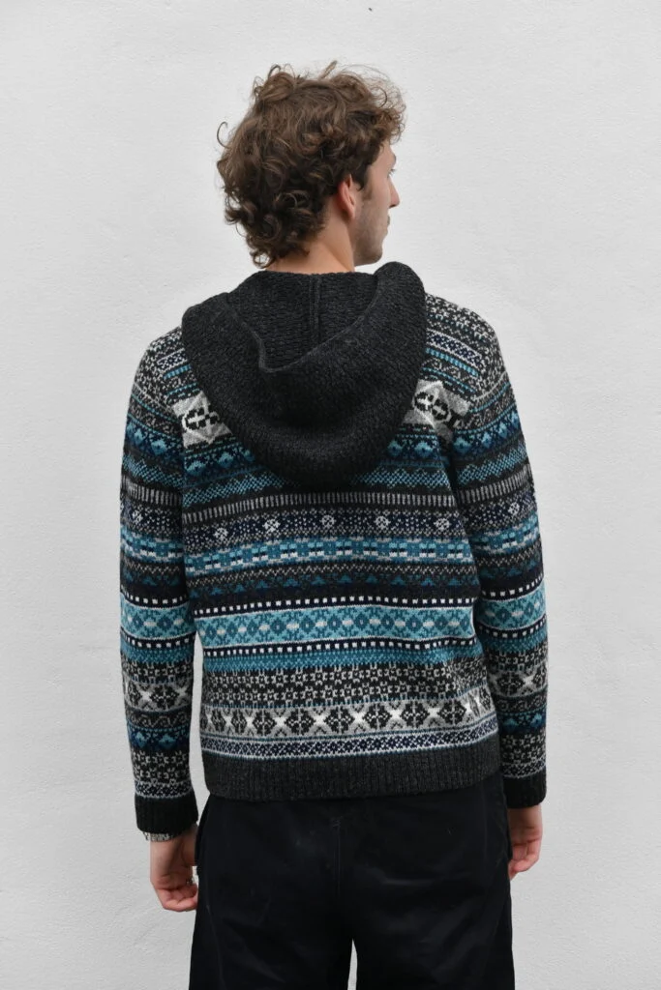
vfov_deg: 28.8
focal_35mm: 70
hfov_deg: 19.5
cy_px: 495
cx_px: 330
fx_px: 1927
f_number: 9.5
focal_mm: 70
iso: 1600
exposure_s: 1/350
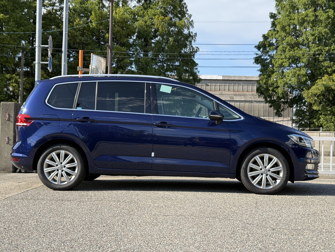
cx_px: 168
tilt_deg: +1.4
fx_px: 465
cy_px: 126
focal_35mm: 48
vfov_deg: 30.3
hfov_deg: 39.7
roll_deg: -1.5
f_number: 1.78
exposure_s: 1/1838
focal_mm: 6.76
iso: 64
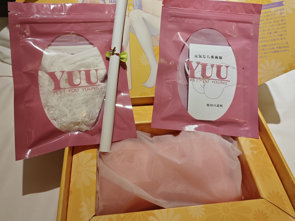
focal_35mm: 31
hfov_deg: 58.4
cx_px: 149
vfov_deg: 43.9
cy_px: 55
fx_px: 264
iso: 160
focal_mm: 5.43
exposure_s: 1/100
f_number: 1.8
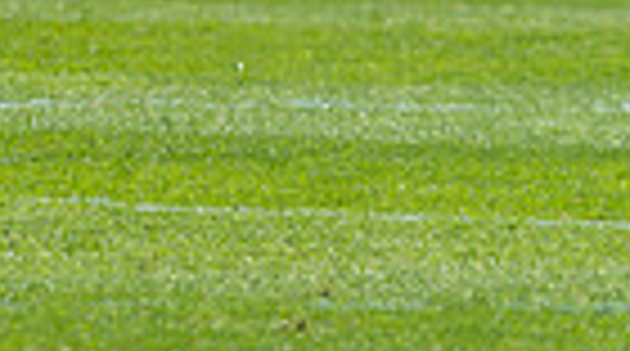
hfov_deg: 1.2
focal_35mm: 1828
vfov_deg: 0.7
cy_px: -410
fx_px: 30467
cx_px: -513
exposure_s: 1/1000
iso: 360
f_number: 5
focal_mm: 420
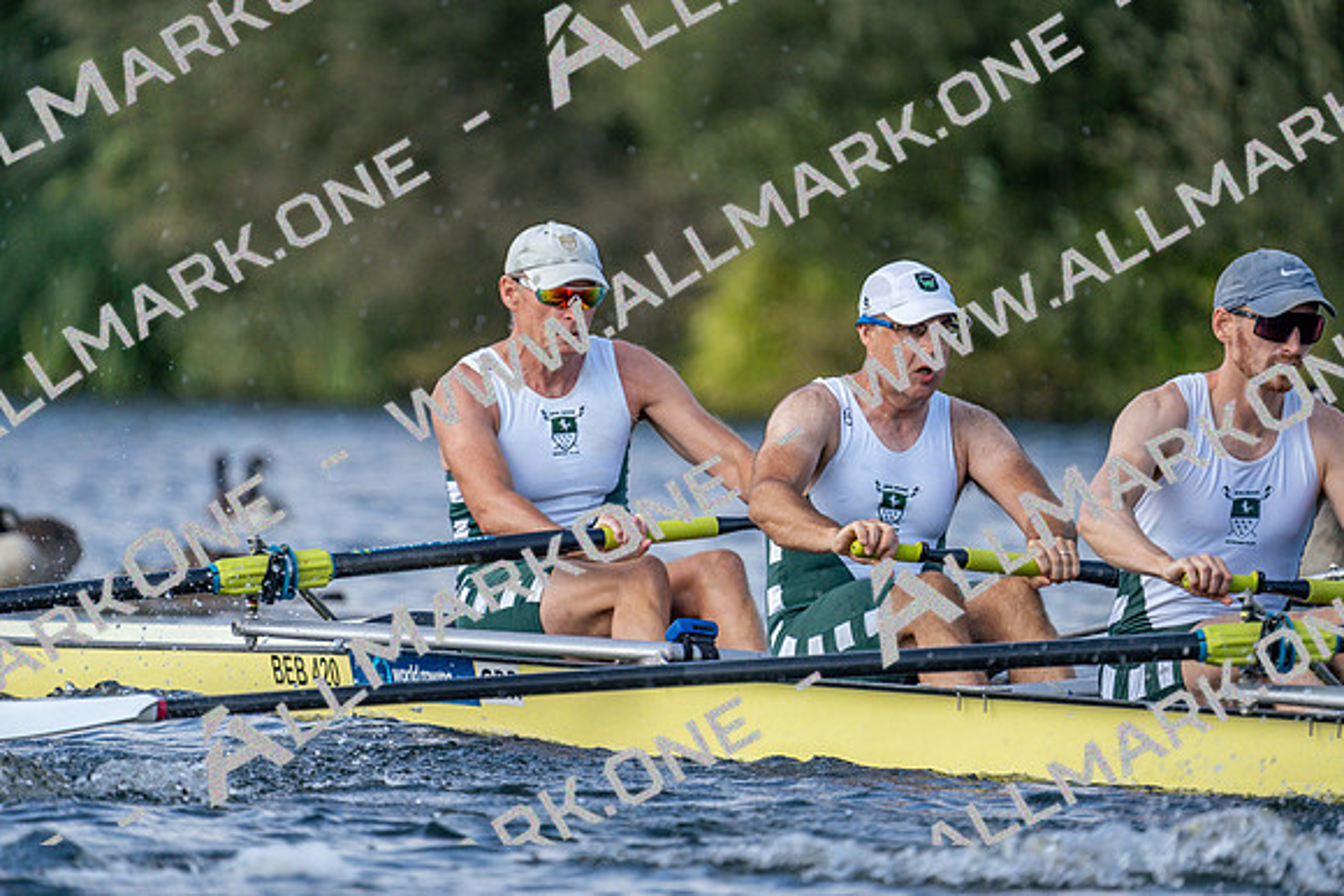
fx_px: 22404
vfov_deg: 2.3
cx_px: 672
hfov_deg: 3.4
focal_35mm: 600
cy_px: 448
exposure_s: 1/1600
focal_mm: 600
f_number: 6.3
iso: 500
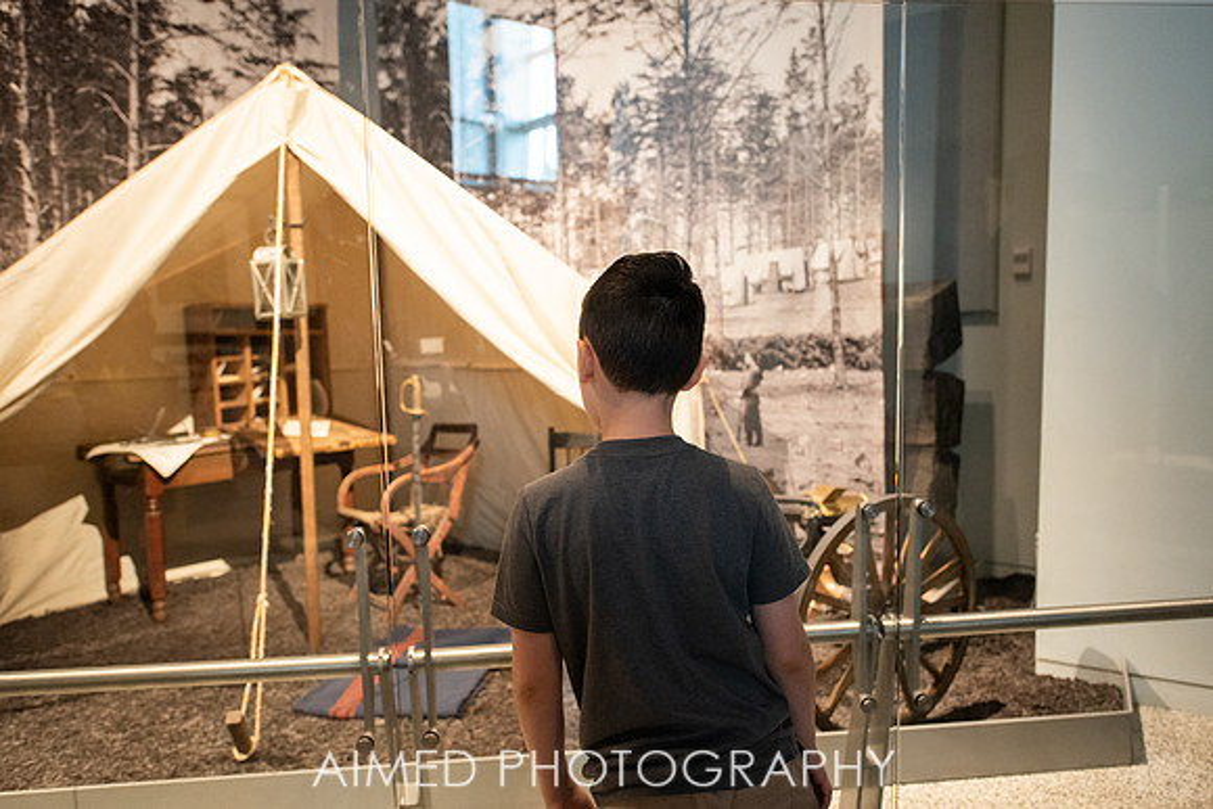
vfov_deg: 50.9
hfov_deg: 71.0
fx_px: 850
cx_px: 624
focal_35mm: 25
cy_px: 404
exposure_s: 1/200
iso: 2000
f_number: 2.8
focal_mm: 24
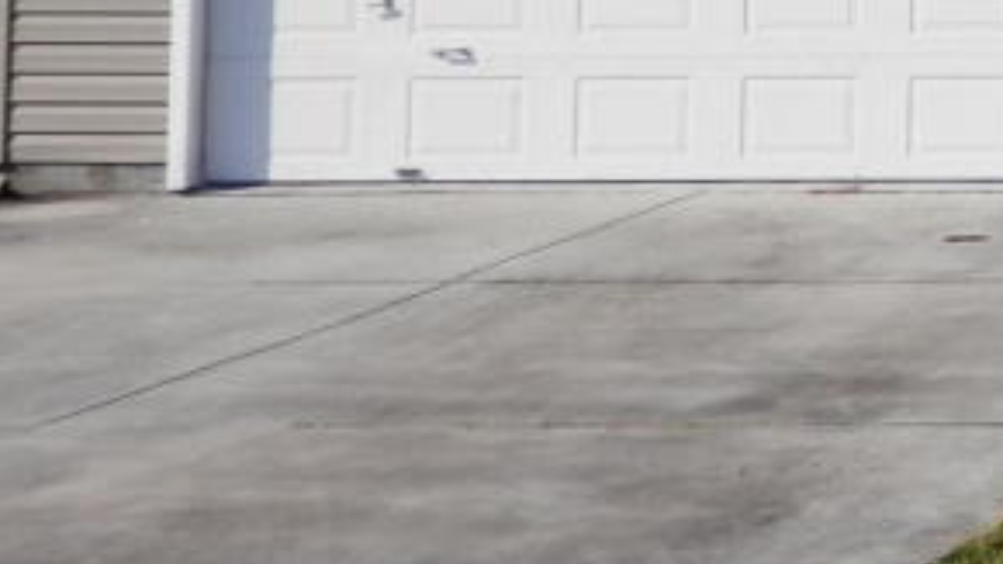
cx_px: 1712
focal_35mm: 127
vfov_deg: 9.1
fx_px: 3377
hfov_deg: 15.0
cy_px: -446
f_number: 9.7
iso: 80
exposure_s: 1/160
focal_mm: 6
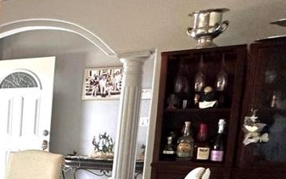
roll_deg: +0.4
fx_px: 351
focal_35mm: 45
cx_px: -90
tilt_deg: -9.1
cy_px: 222
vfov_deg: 25.3
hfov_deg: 32.6
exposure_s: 1/120
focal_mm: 2.22
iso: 200
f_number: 2.2
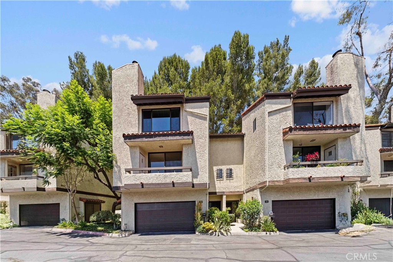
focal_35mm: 14
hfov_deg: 104.2
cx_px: 196
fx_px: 153
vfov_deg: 81.2
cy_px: 131
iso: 250
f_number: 7.1
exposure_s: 1/640
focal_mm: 14
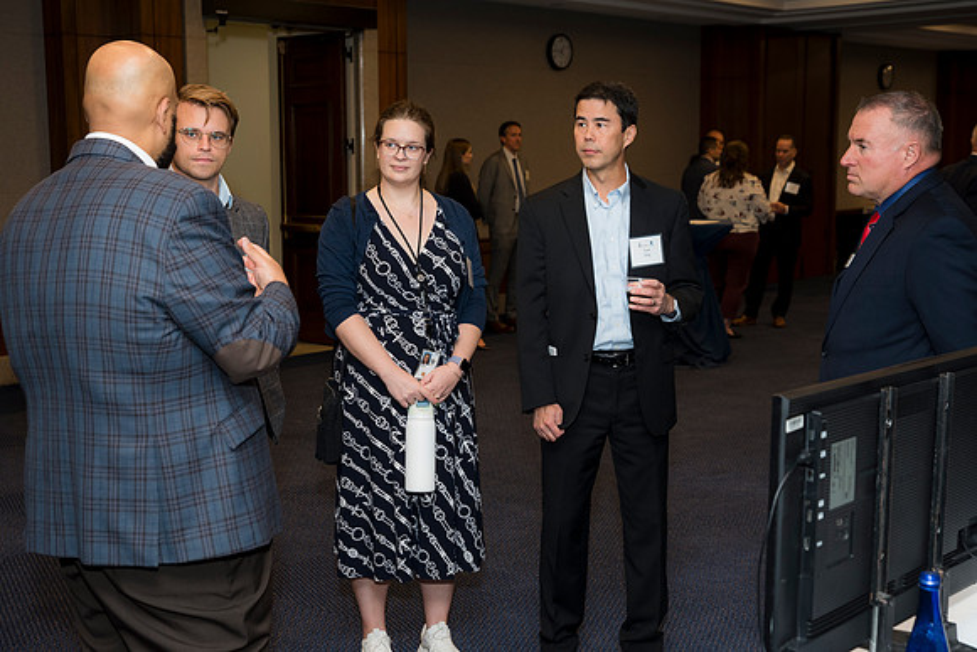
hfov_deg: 41.1
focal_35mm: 48
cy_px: 326
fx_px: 1303
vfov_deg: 28.1
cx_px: 488
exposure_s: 1/125
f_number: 5
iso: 800
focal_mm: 48
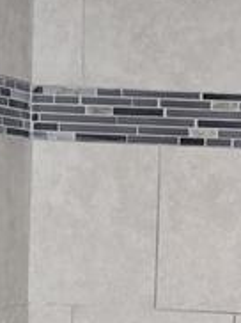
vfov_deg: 17.6
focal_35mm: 110
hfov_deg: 13.0
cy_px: 302
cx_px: 312
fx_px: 1024
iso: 320
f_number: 1.5
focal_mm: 4.3
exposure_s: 1/40
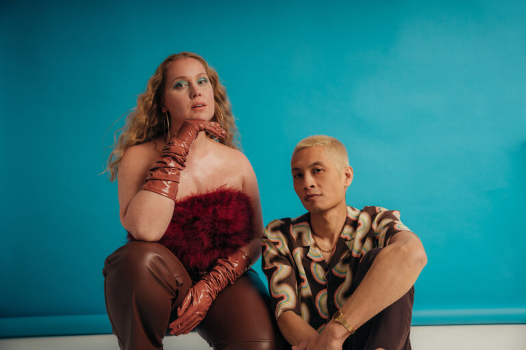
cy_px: 175
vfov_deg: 40.2
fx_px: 479
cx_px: 263
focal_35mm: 33
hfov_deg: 57.5
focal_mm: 32.8
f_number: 2.8
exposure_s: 1/160
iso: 80
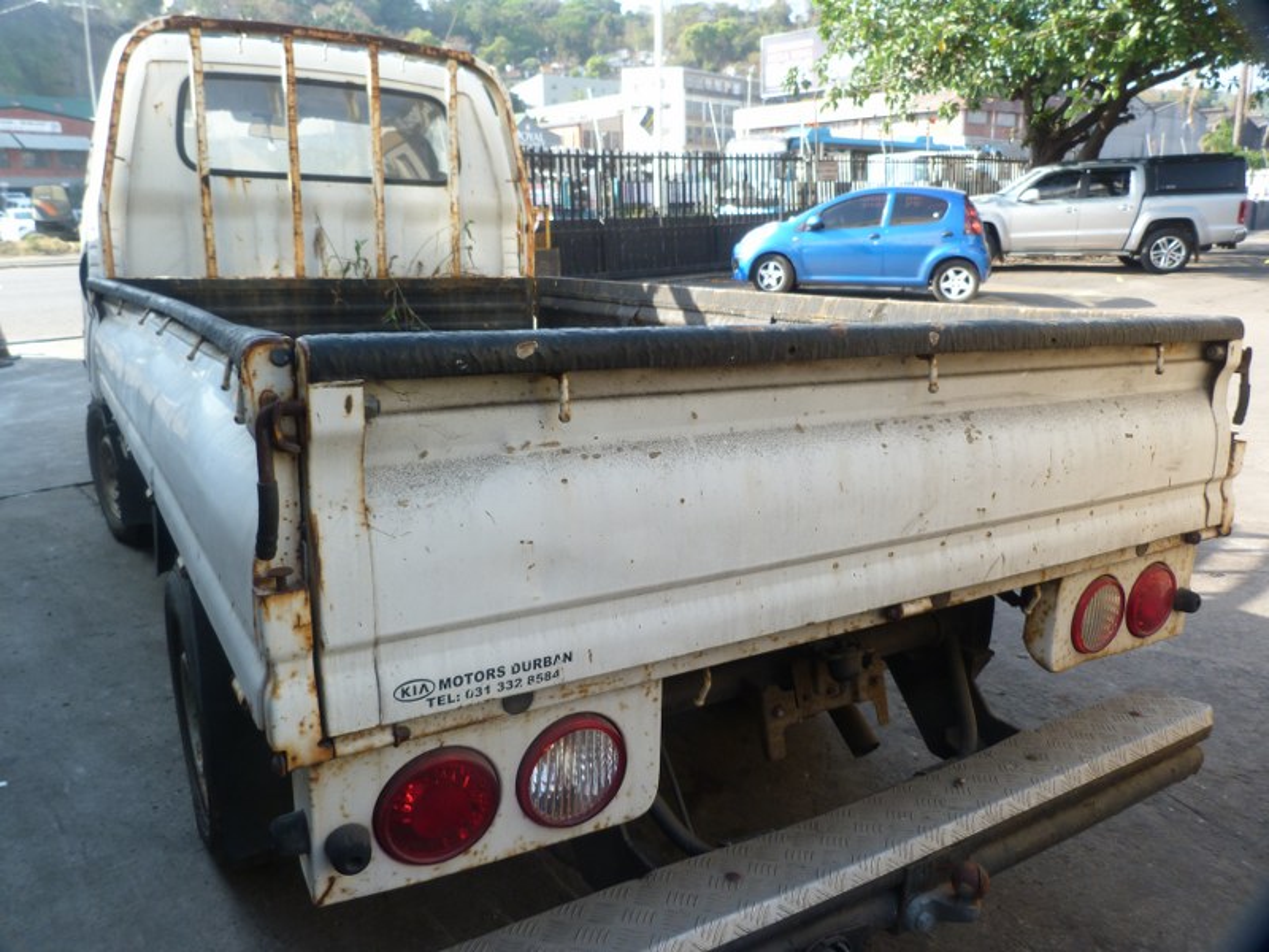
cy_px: 476
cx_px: 634
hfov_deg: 69.4
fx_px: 916
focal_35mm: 25
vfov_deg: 54.9
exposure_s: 1/100
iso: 80
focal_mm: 4.5
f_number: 3.2
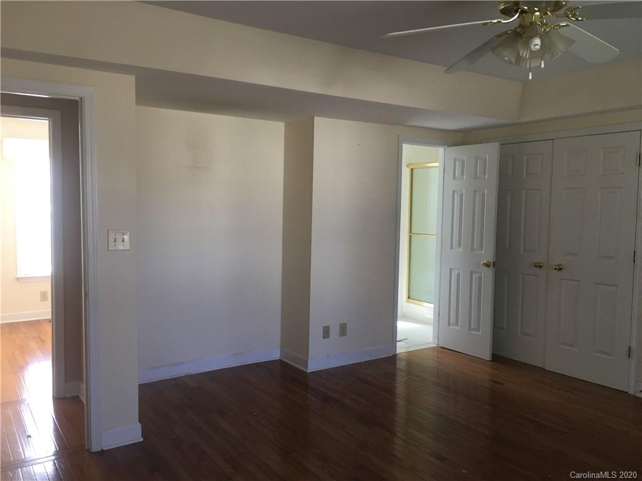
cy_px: 240
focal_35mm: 29
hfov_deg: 61.7
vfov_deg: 48.2
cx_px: 321
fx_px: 538
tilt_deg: -4.4
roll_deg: -0.9
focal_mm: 4.15
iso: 40
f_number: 2.2
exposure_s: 1/30
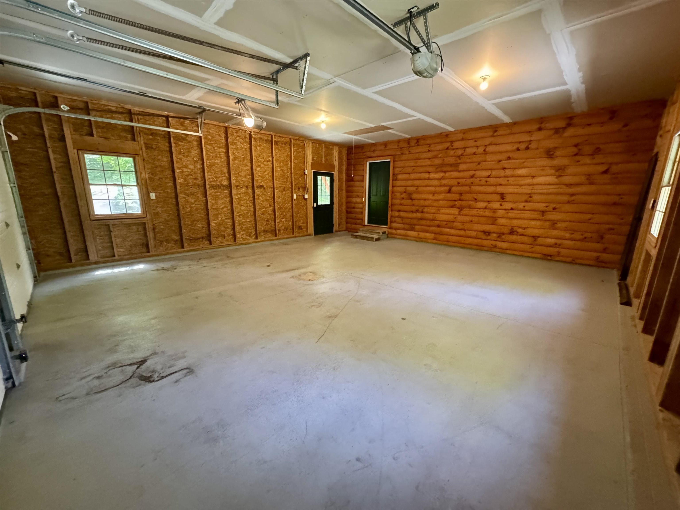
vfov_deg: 85.7
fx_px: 275
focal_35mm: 14
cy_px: 255
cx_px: 340
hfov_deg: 102.1
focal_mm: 2.22
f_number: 2.2
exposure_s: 1/60
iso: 1250
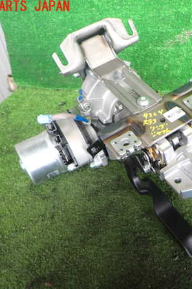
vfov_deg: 54.5
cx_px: 146
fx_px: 280
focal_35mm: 35
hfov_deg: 36.8
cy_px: 144
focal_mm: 4.5
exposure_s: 1/60
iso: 200
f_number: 2
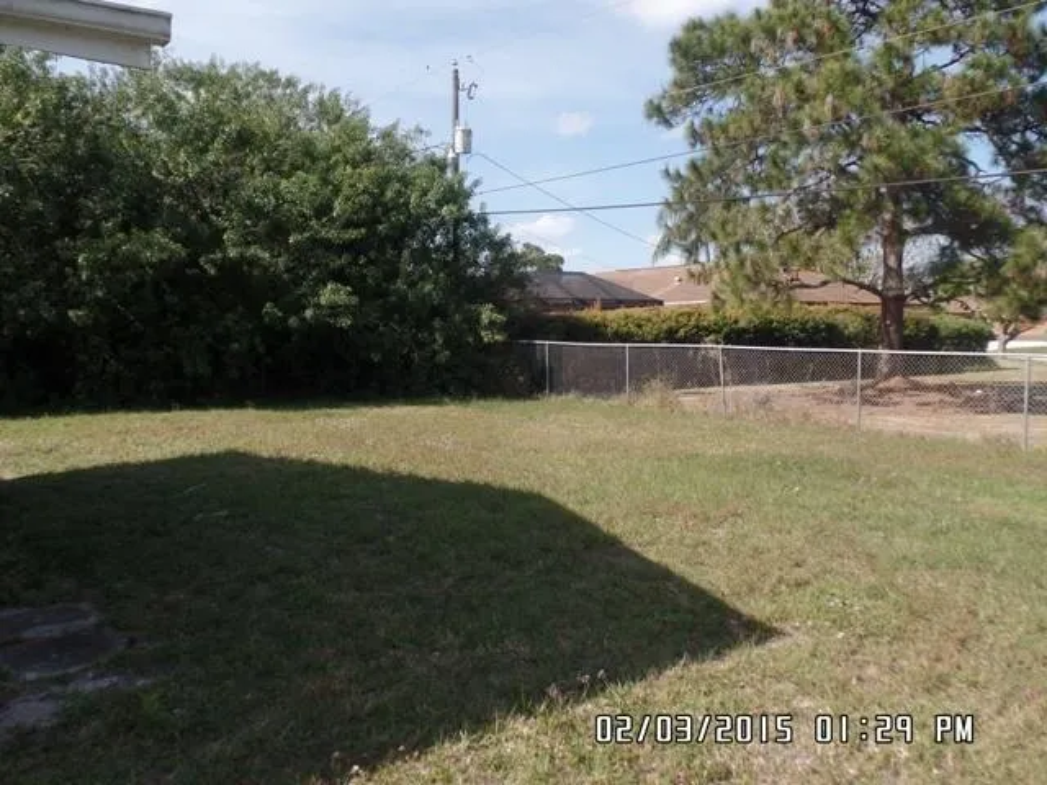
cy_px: 392
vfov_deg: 49.7
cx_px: 524
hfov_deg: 63.4
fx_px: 847
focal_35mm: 28
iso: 80
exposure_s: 1/1000
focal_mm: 5
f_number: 2.9
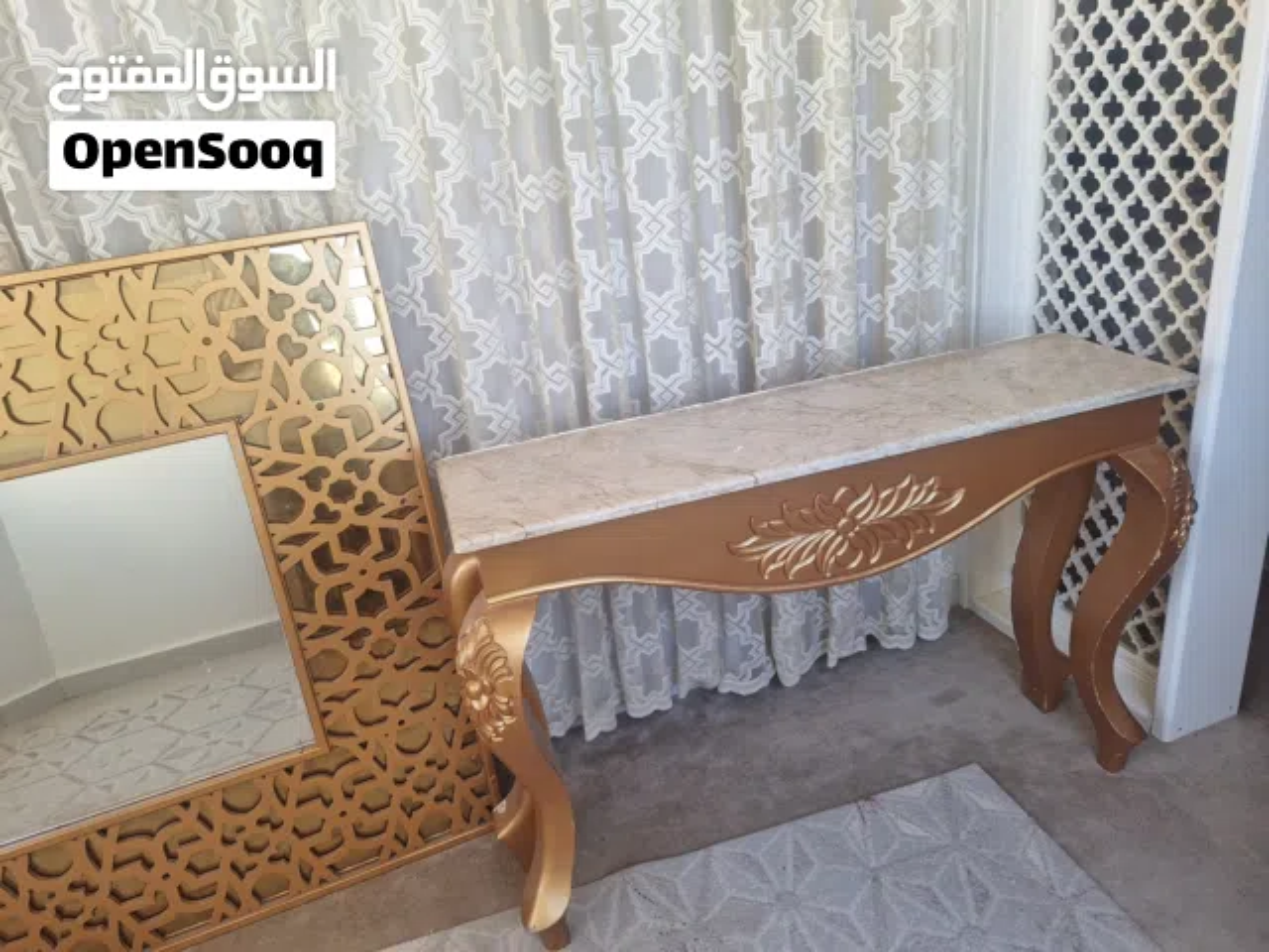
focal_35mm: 23
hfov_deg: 73.9
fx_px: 843
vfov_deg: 58.9
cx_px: 634
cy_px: 476
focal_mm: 5.54
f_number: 1.8
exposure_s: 1/120
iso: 80
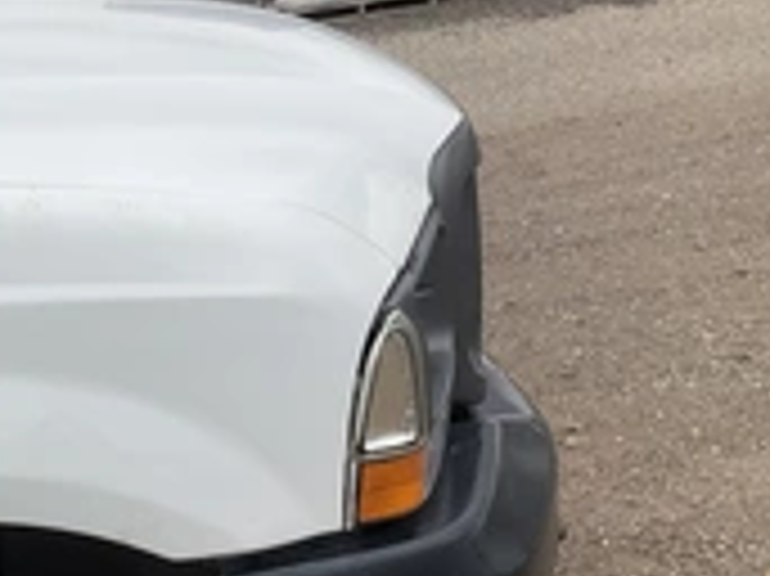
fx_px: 1512
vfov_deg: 21.6
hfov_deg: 26.8
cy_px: 346
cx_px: -27
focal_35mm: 68
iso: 25
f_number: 1.8
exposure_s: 1/1121
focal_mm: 3
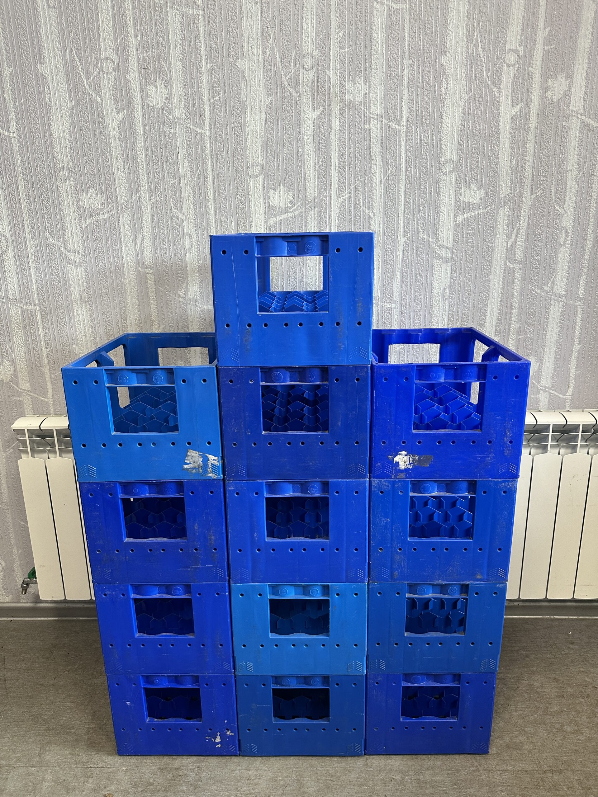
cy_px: 398
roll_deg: +0.5
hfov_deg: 56.8
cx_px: 299
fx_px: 553
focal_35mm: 24
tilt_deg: -16.0
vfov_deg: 71.6
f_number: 1.78
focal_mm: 6.86
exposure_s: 1/100
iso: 200
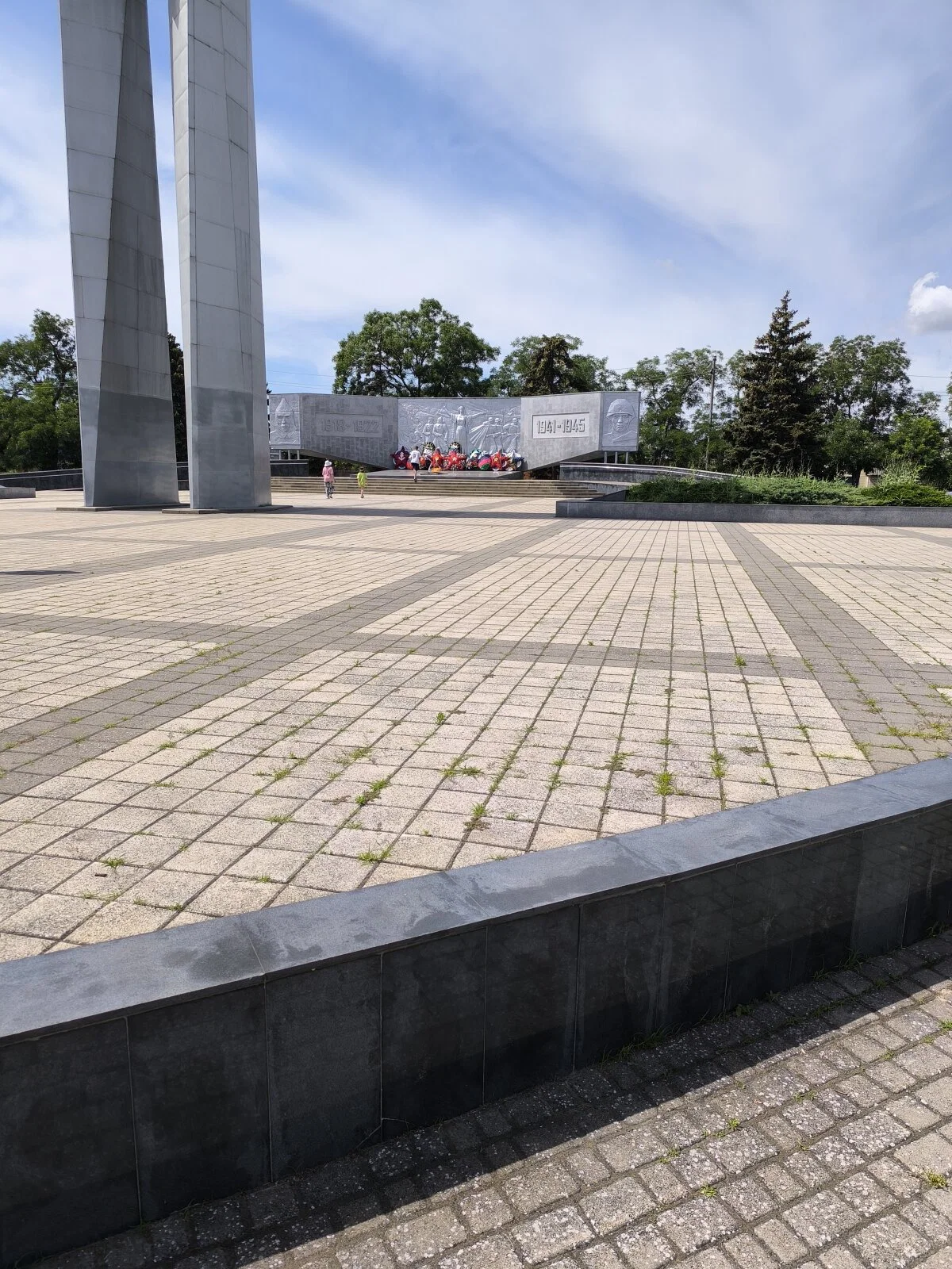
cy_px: 634
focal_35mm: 23
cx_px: 476
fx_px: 843
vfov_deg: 73.9
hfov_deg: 58.9
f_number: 1.65
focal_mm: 6.14
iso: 50
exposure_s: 1/927
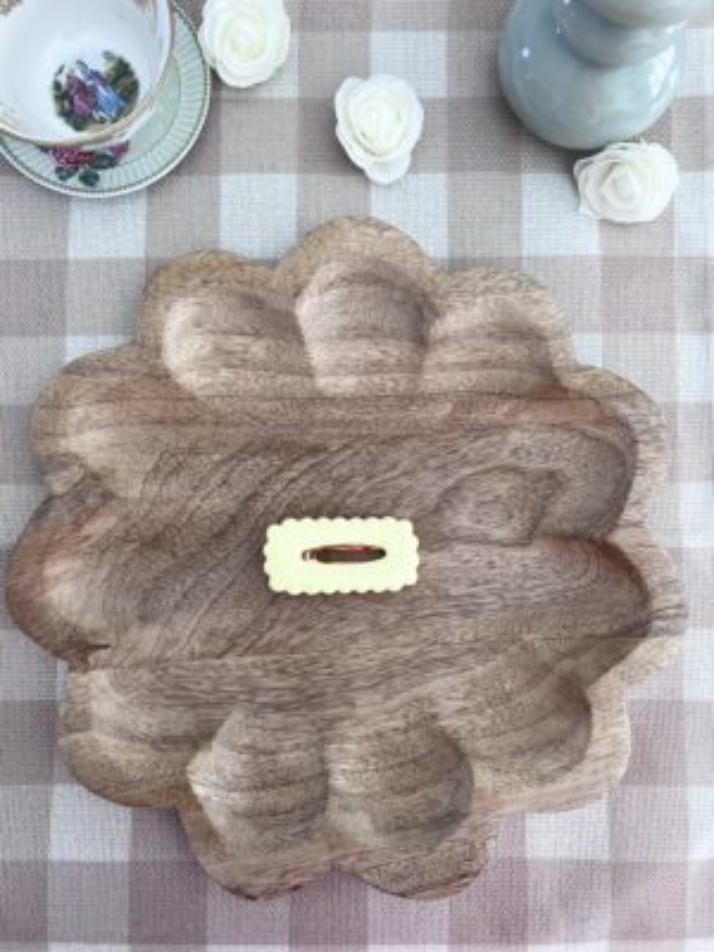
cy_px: 476
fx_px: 715
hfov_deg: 53.1
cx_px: 357
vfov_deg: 67.3
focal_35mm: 26
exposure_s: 1/110
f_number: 1.5
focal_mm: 5.7
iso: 125
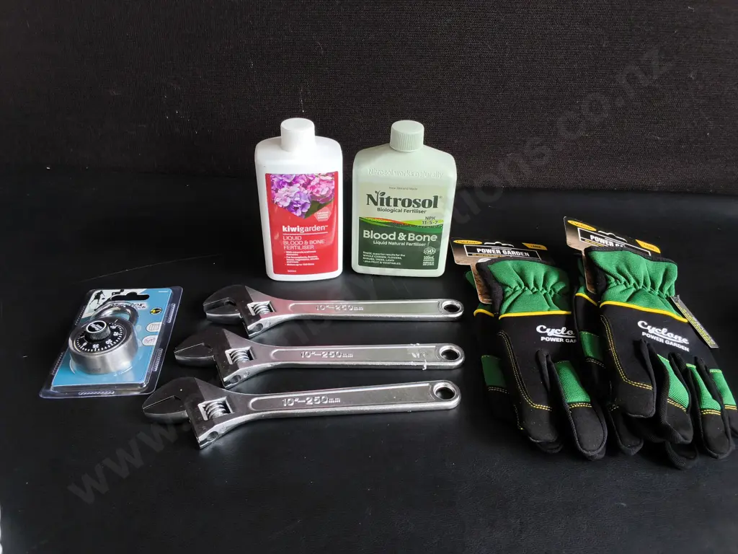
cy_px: 277
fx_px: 576
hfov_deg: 65.3
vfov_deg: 51.4
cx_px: 369
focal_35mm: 27
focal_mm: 2.87
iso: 50
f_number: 2
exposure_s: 1/100
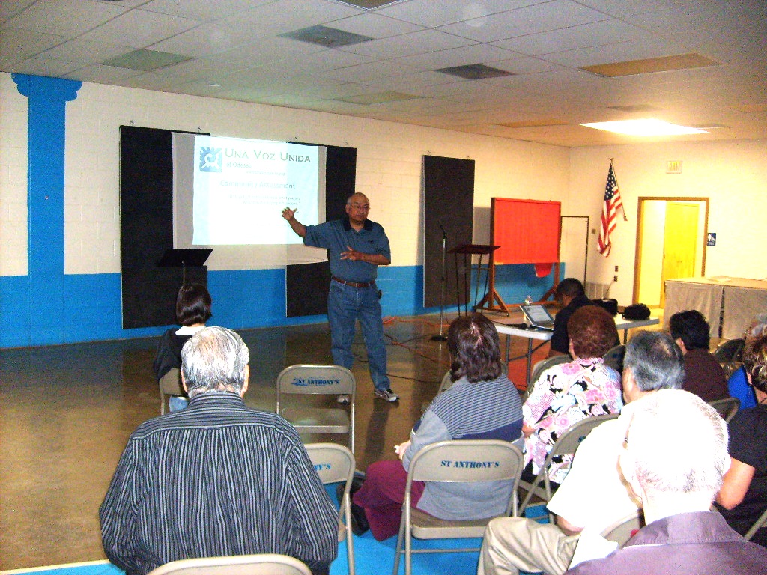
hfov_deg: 52.6
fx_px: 776
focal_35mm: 35
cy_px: 288
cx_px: 384
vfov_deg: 40.7
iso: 200
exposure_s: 1/45
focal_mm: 5.8
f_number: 2.8
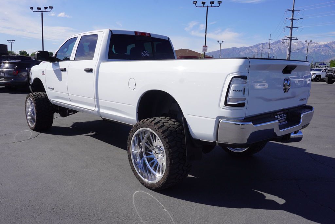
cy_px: 112
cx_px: 168
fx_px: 279
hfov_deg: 61.9
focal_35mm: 30
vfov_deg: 43.7
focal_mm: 20
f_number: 10
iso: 100
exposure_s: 1/200
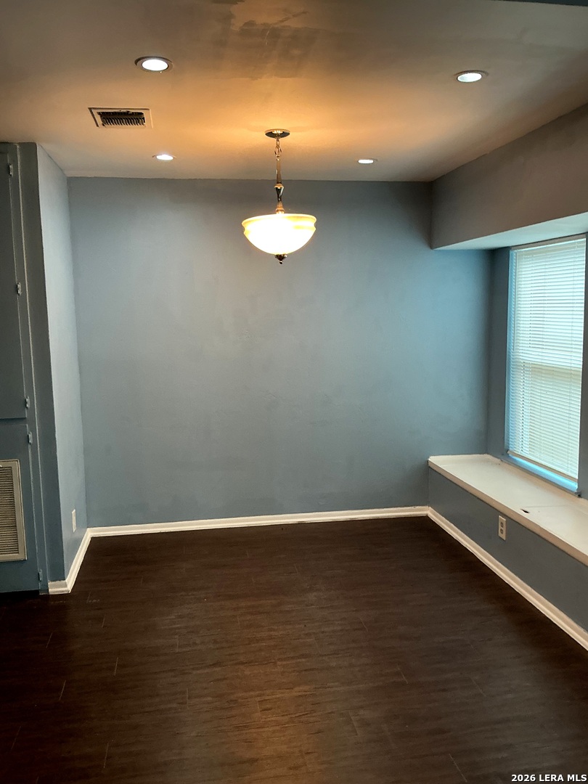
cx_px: 294
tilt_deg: -8.3
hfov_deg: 48.2
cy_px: 392
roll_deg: +1.5
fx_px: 657
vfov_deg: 61.7
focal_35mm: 29
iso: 125
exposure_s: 1/60
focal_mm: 3
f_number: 1.8
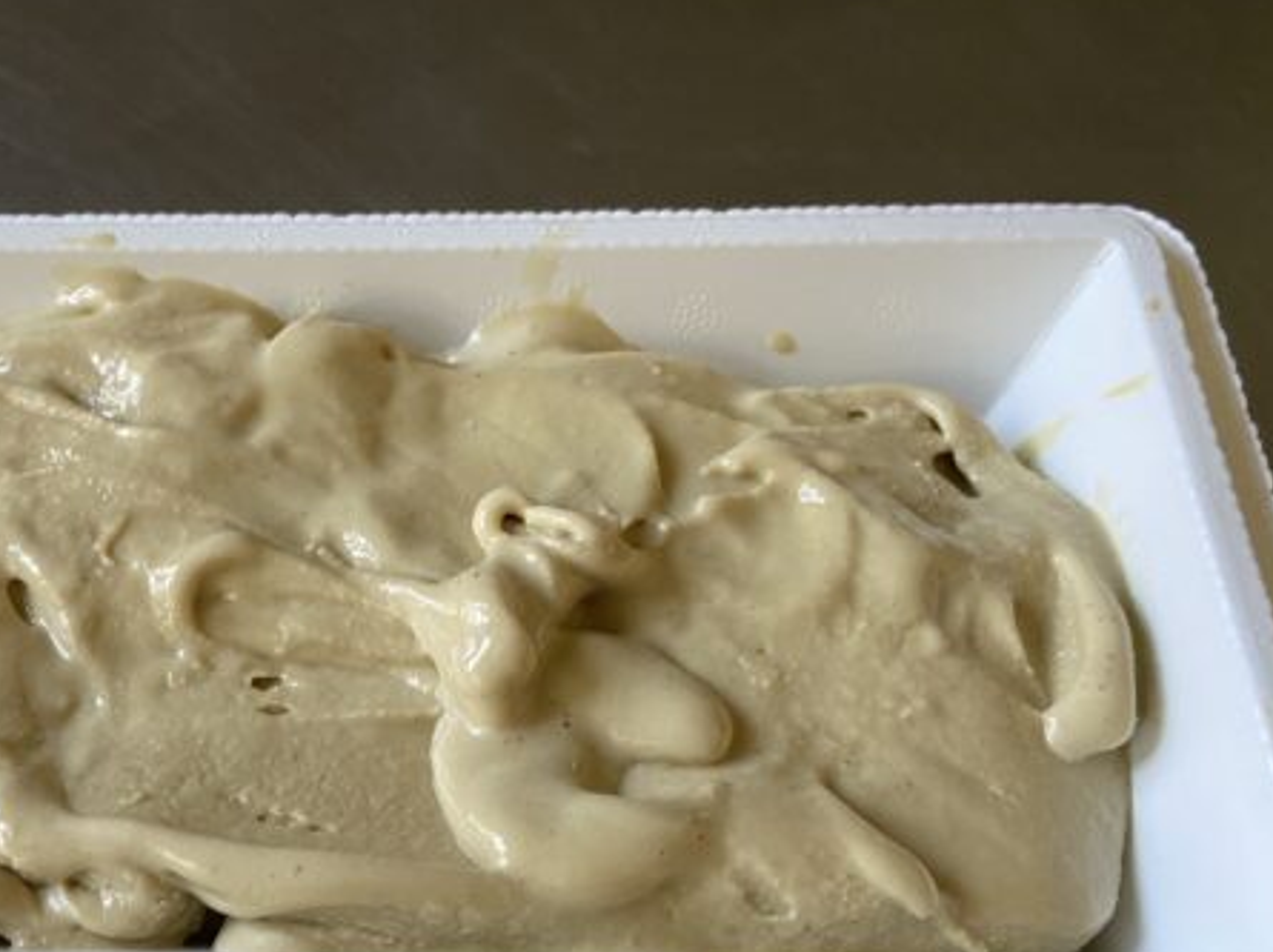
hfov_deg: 46.8
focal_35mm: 39
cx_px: 382
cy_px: 632
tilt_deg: -60.3
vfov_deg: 36.4
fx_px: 1433
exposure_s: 1/60
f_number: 1.8
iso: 125
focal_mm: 4.25
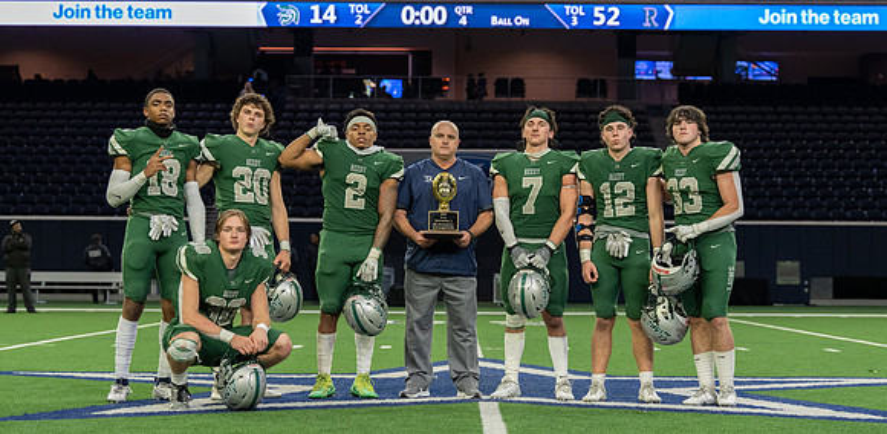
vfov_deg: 13.3
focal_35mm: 81
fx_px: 1856
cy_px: 247
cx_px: 441
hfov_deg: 26.9
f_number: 3.5
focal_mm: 70
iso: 2500
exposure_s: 1/320
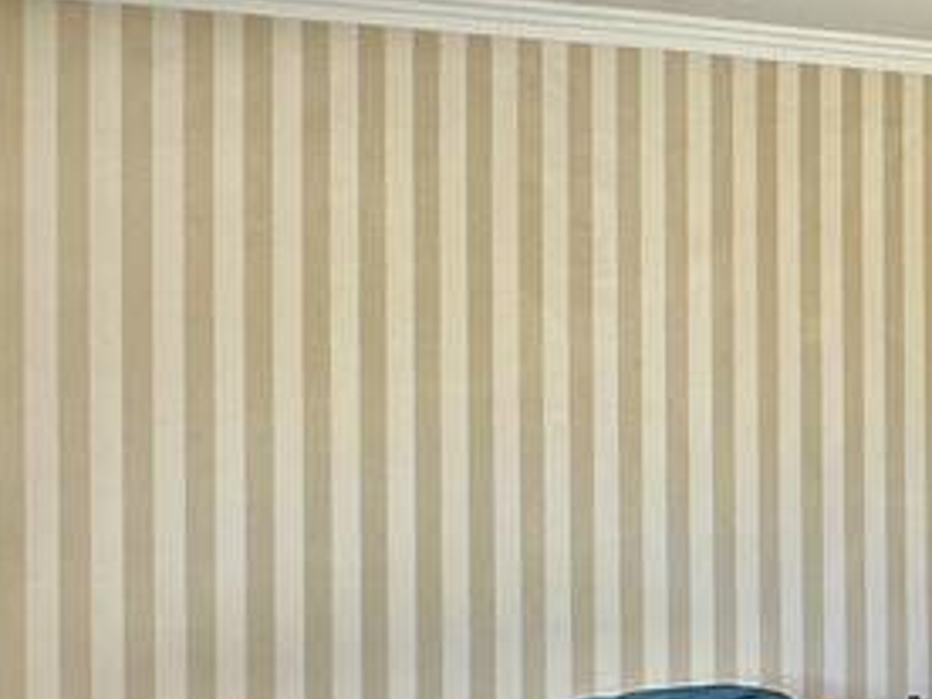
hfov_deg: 17.1
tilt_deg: +0.7
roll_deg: -0.3
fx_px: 1965
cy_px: 358
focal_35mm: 73
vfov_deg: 20.2
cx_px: 1986
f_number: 2.2
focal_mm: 2.22
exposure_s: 1/120
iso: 50
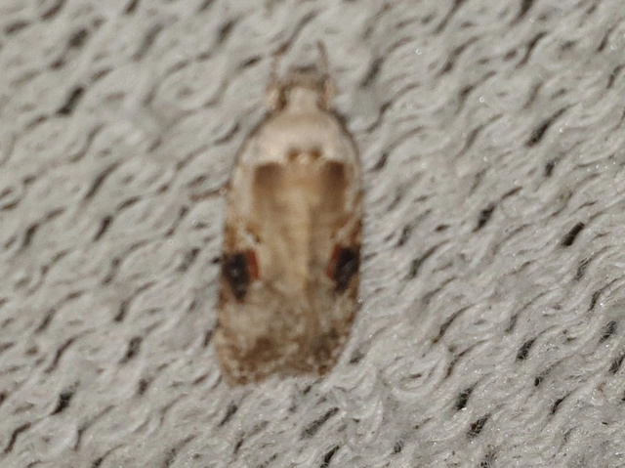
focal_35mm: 26
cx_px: 312
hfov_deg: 67.3
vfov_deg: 53.0
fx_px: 469
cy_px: 234
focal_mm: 4.3
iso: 50
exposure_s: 1/2299
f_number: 2.4
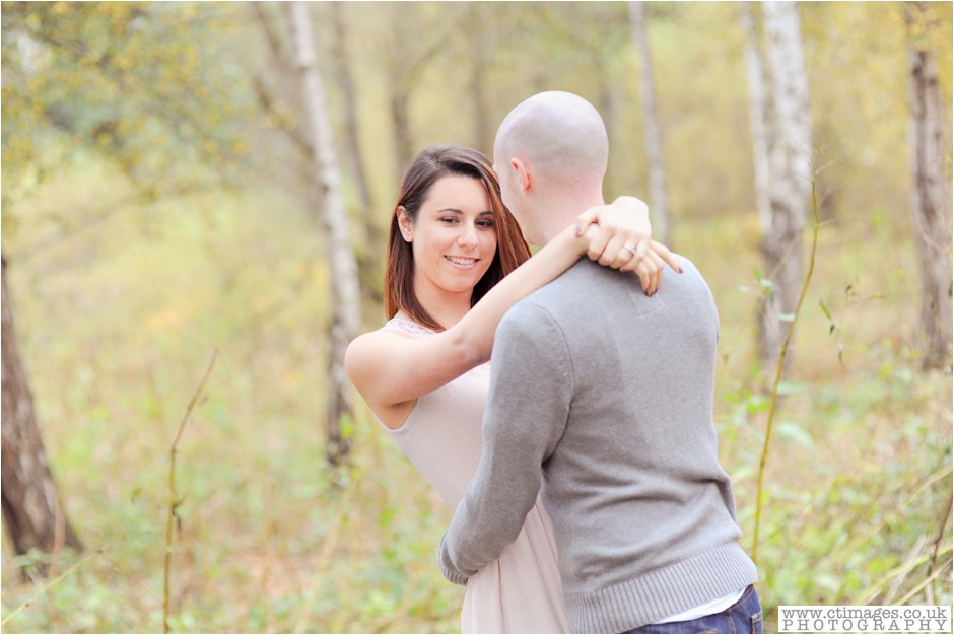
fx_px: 2252
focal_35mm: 85
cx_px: 477
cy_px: 318
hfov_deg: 23.9
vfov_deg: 16.1
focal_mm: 85
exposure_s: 1/320
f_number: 2.5
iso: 800
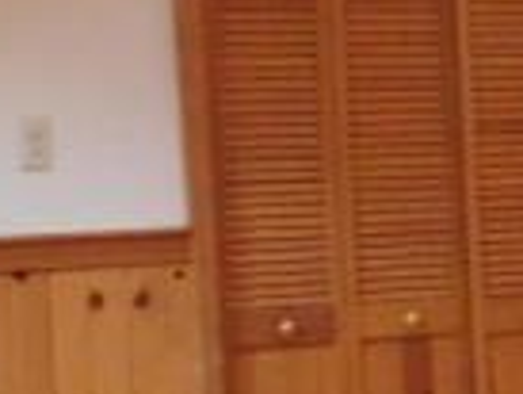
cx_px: 867
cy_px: 237
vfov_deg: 8.6
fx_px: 2601
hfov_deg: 10.9
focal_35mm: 172
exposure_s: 1/30
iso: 800
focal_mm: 4
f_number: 3
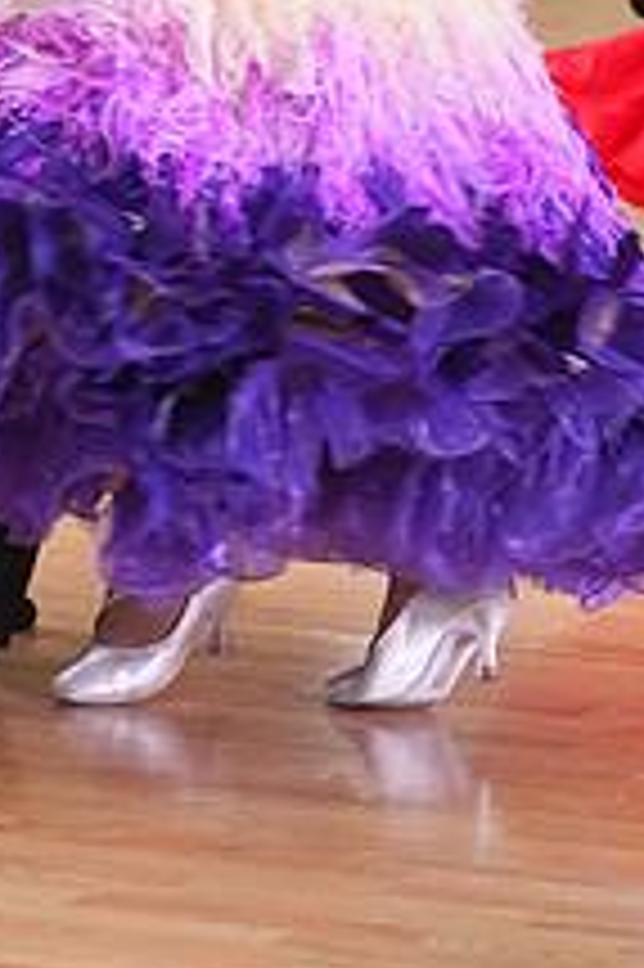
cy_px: -221
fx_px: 9218
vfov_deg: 6.0
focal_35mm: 343
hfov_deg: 4.0
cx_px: 191
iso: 3200
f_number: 5.6
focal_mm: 127
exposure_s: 1/200
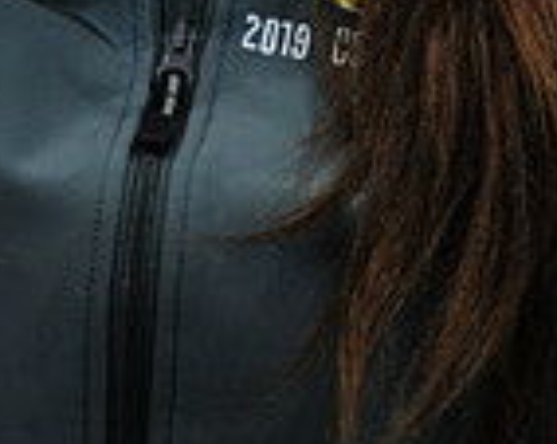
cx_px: 127
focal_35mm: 472
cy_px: -672
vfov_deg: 3.2
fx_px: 7765
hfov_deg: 4.1
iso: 640
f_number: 4
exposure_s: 1/125
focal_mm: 82
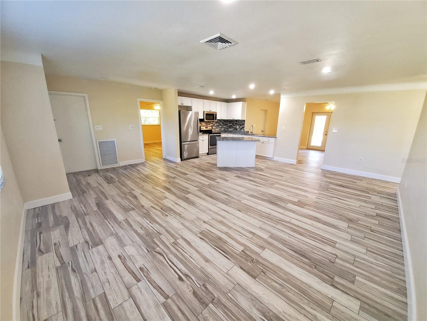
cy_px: 160
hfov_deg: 106.2
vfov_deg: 89.9
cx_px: 214
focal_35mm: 13
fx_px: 160
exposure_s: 1/60
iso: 400
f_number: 2.2
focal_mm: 1.8
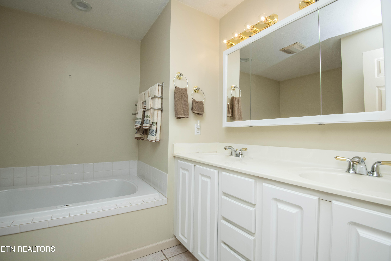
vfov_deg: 73.7
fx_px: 174
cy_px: 130
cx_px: 196
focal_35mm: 16
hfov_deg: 96.7
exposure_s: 1/250
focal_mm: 16
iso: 400
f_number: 9
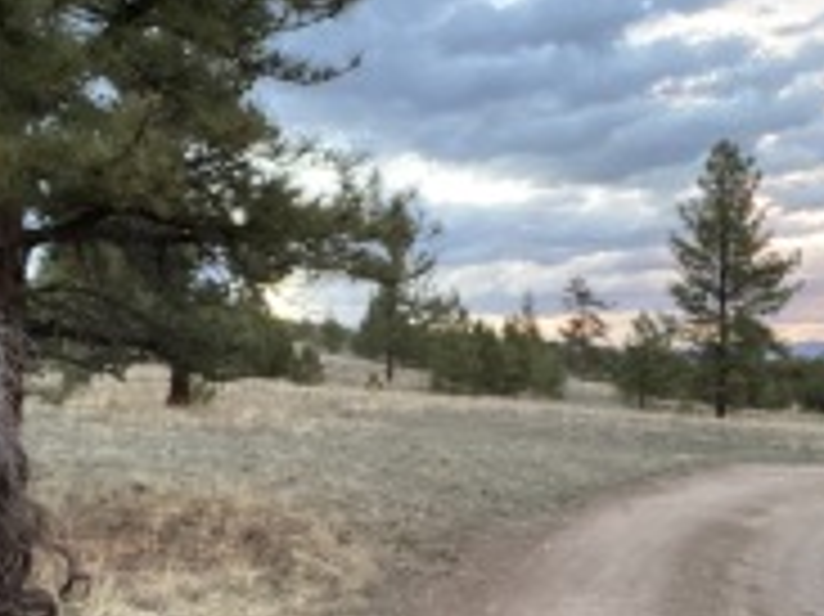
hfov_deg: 41.3
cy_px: 378
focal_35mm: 46
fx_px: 1094
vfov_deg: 31.4
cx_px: 414
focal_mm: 2.71
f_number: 2.2
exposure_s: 1/30
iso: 500
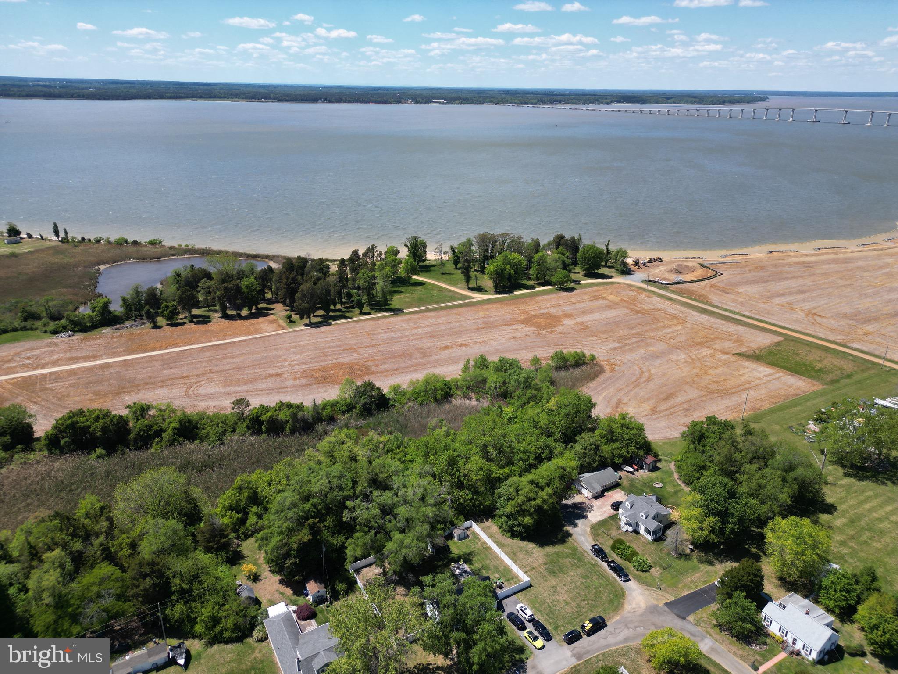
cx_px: 449
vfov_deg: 56.8
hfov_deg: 71.6
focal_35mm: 24
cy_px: 337
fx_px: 623
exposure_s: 1/2500
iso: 110
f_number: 1.7
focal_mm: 6.72
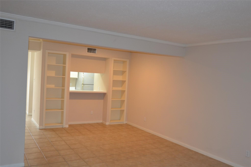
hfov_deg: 61.9
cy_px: 84
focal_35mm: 30
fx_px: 209
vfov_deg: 43.6
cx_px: 126
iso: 400
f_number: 2.5
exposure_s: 1/60
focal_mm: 20
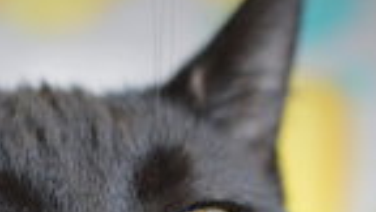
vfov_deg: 6.2
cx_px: 65
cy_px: 364
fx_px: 1902
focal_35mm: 191
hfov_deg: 11.2
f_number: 3.2
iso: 1600
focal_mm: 35
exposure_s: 1/125
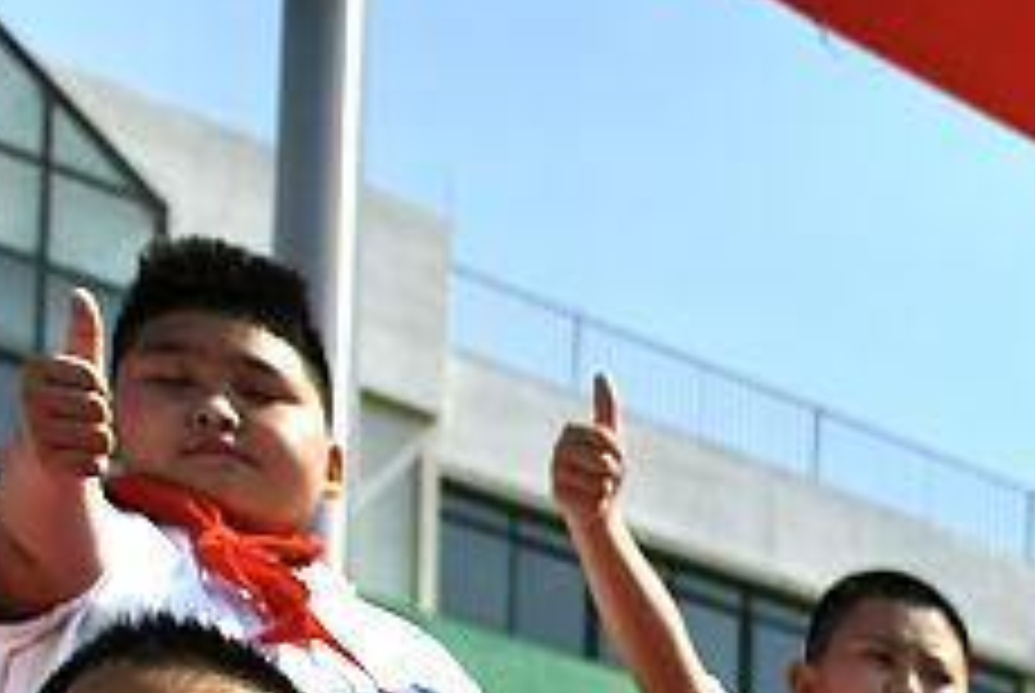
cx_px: 1840
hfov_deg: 17.1
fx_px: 2850
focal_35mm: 99
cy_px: 1746
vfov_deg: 11.2
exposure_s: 1/2500
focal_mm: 19
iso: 100
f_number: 2.8
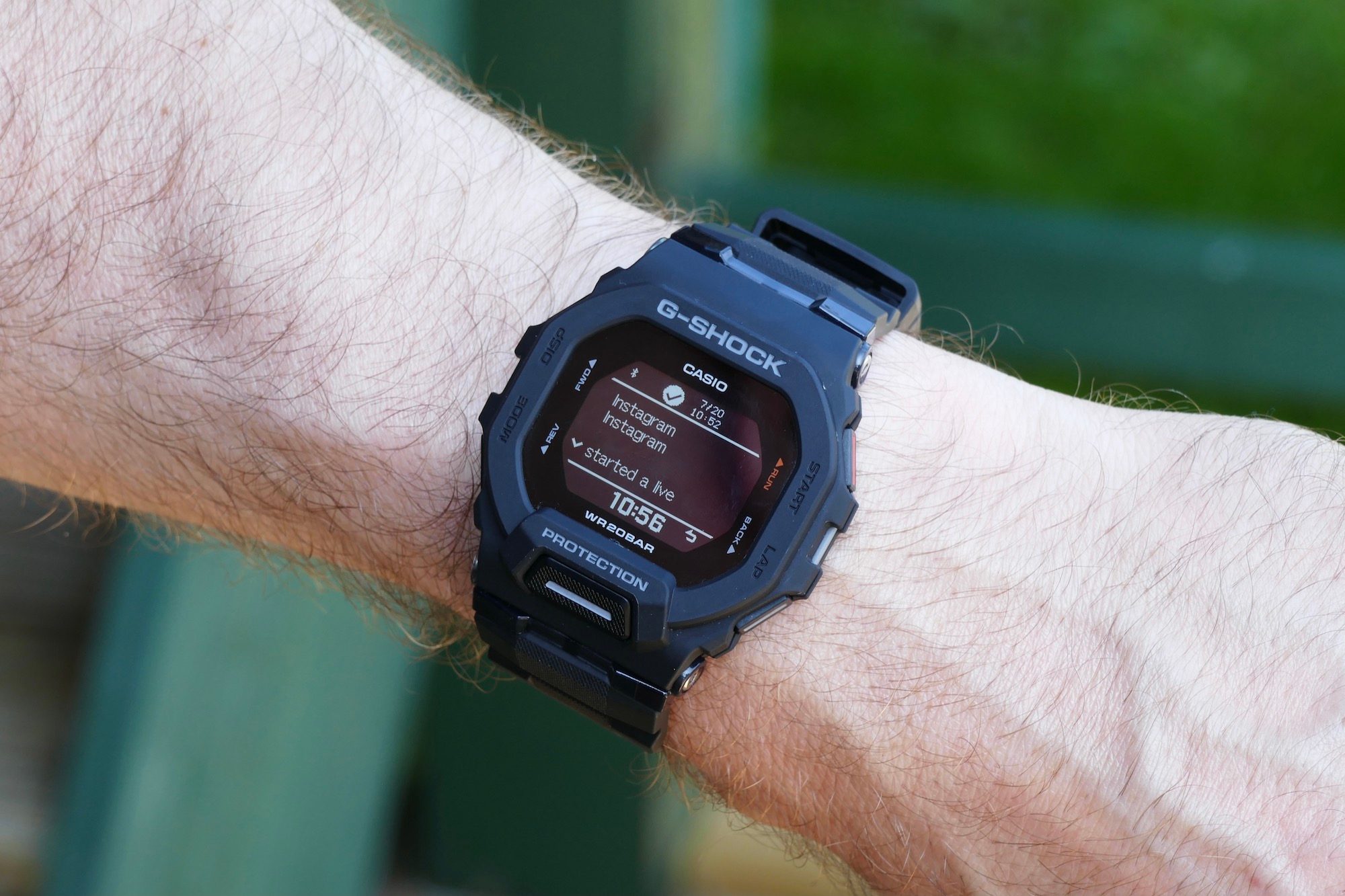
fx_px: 4856
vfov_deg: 10.5
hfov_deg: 15.8
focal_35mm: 130
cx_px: 672
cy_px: 448
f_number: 6.3
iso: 200
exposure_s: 1/80
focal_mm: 47.46
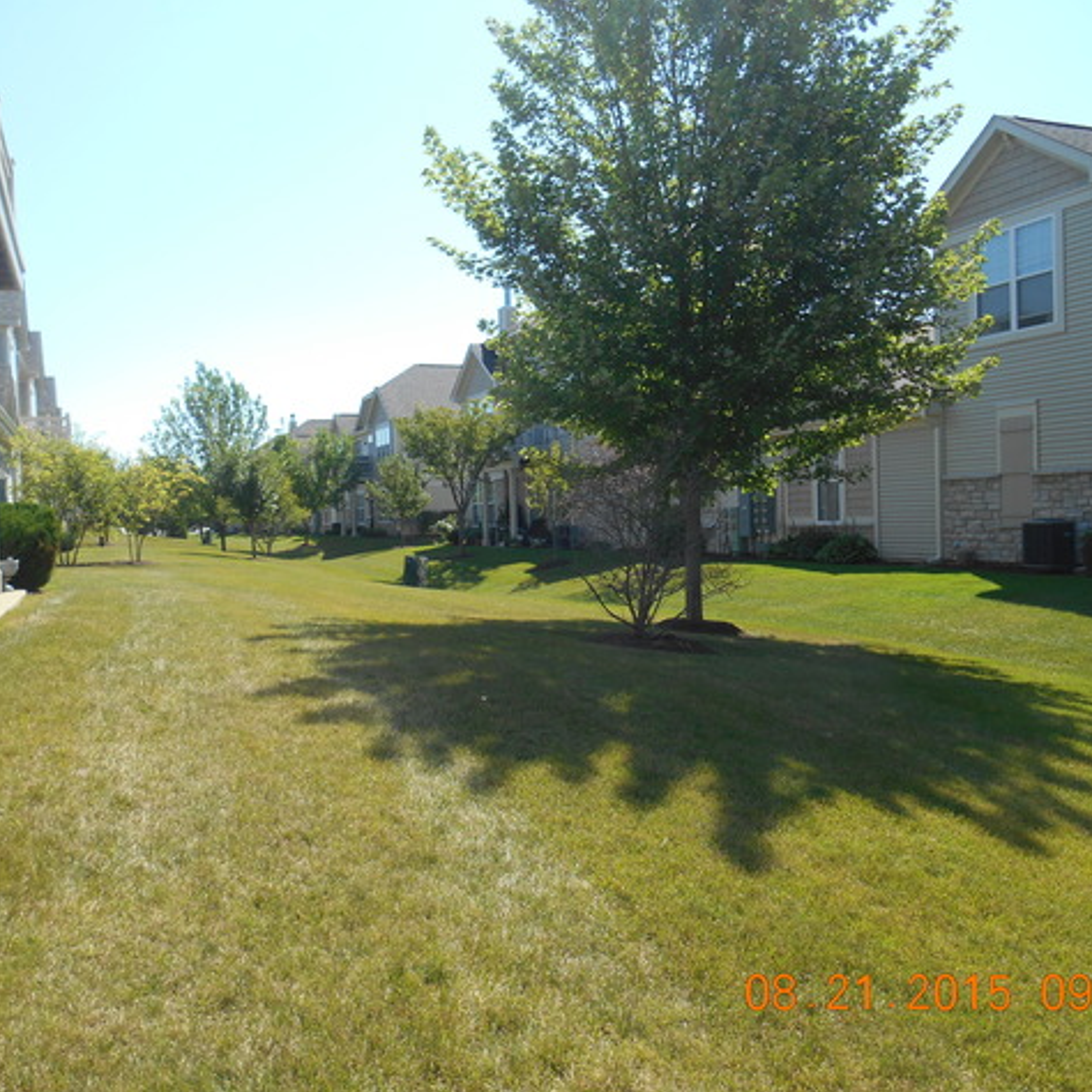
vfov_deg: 52.5
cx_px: 511
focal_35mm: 31
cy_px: 546
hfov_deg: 52.5
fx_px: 1106
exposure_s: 1/500
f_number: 3.4
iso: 80
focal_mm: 4.7
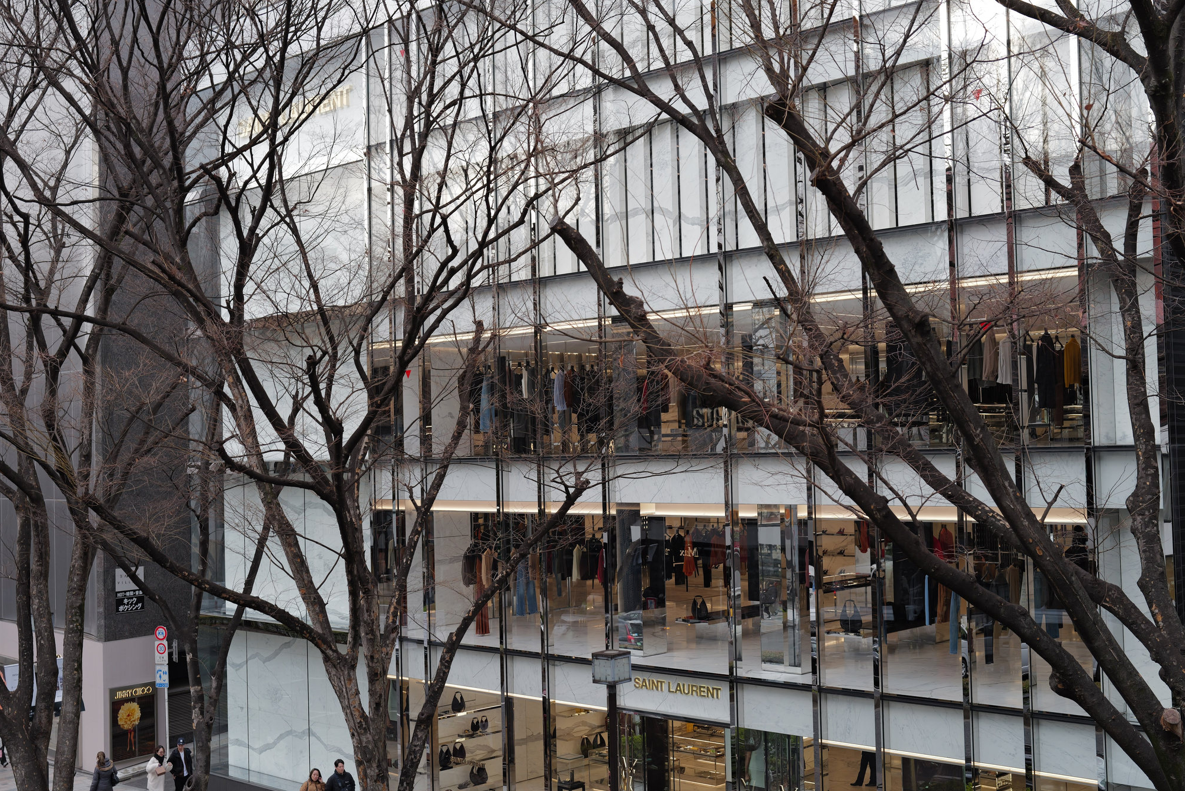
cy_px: 397
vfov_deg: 30.5
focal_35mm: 44
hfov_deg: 44.5
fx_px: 1448
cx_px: 581
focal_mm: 43
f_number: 3.5
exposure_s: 1/160
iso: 100
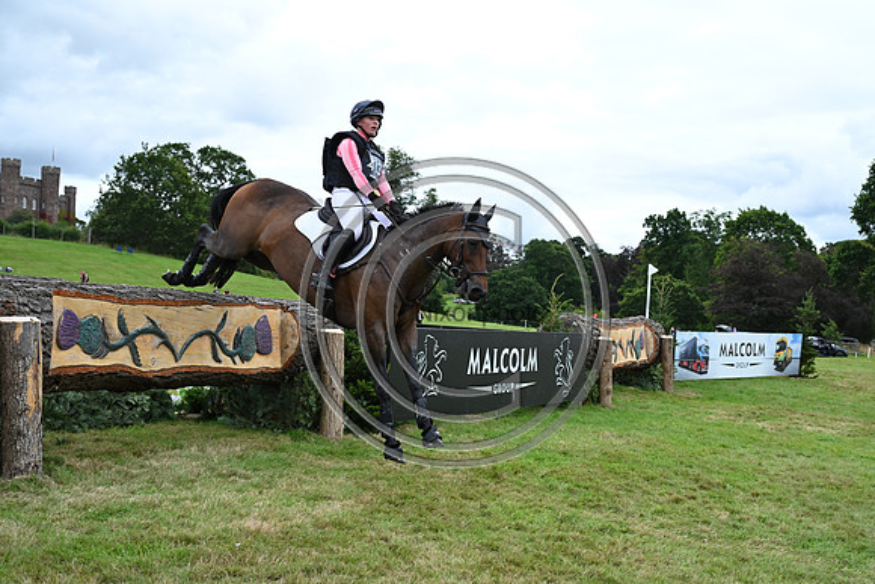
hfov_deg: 39.6
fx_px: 1216
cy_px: 292
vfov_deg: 27.0
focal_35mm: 50
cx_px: 438
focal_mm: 50
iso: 720
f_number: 5.6
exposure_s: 1/1250
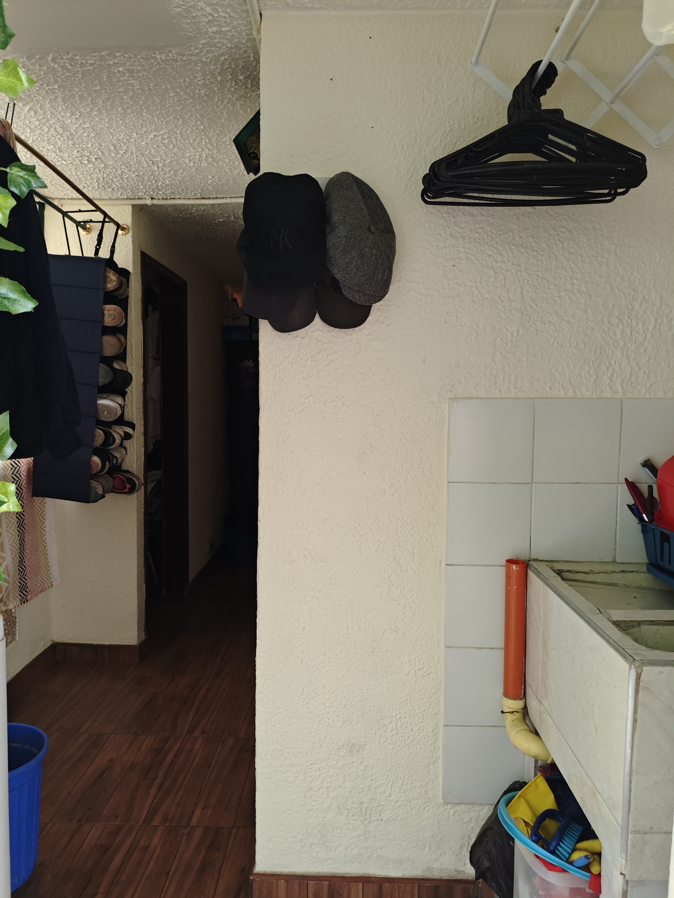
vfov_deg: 67.3
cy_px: 449
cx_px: 337
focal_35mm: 26
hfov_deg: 53.1
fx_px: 675
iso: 250
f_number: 1.59
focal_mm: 4.94
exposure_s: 1/24
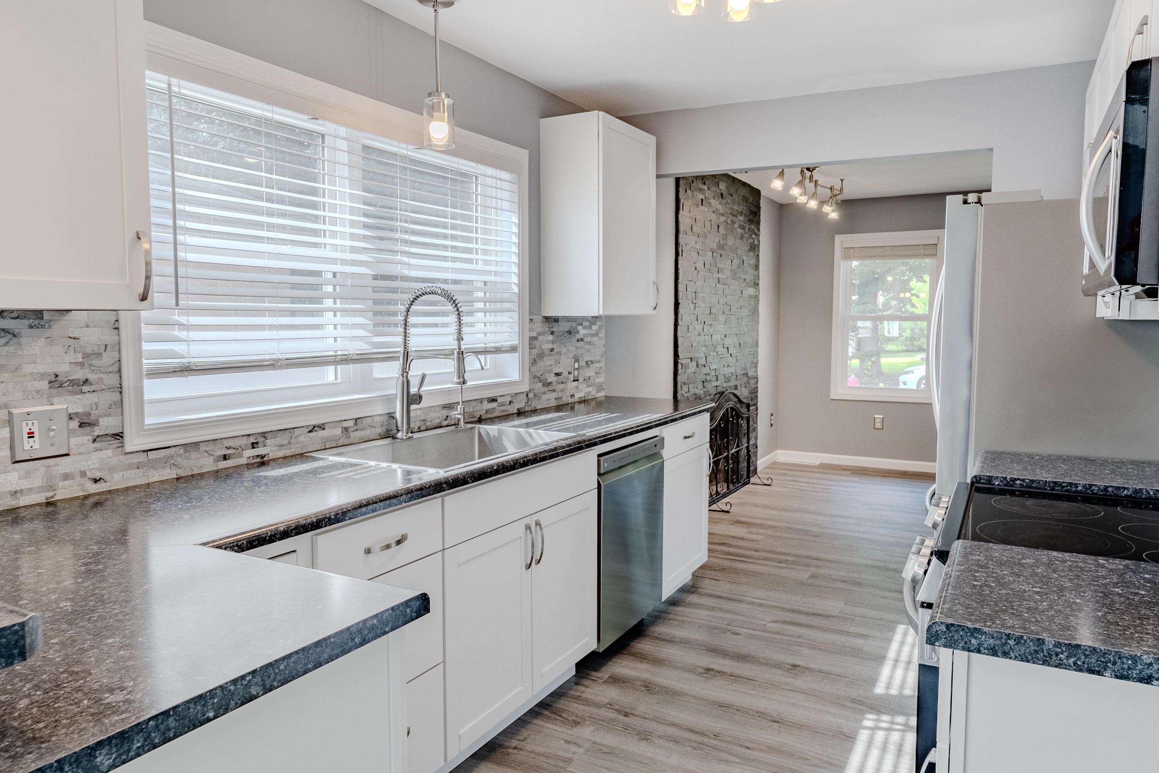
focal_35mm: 23
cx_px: 592
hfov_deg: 76.1
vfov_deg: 55.1
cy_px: 415
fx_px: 740
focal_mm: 14
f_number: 9
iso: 640
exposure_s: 1/200
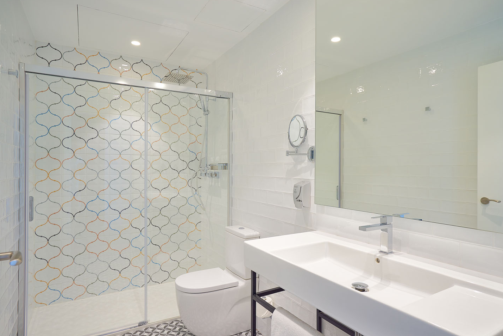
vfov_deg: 59.5
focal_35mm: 21
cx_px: 251
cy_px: 169
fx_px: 293
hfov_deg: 81.2
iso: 100
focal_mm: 20
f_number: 8
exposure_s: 1/6
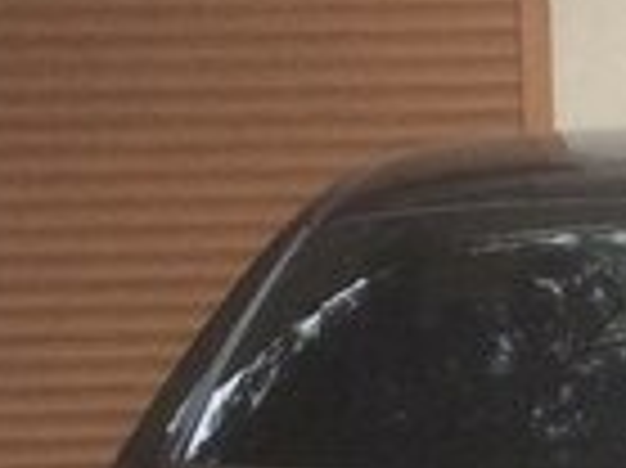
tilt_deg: -10.8
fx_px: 2493
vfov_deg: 10.2
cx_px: 631
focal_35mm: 138
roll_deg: +0.3
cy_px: 794
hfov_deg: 14.1
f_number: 2.2
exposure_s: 1/33
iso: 80
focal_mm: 4.15
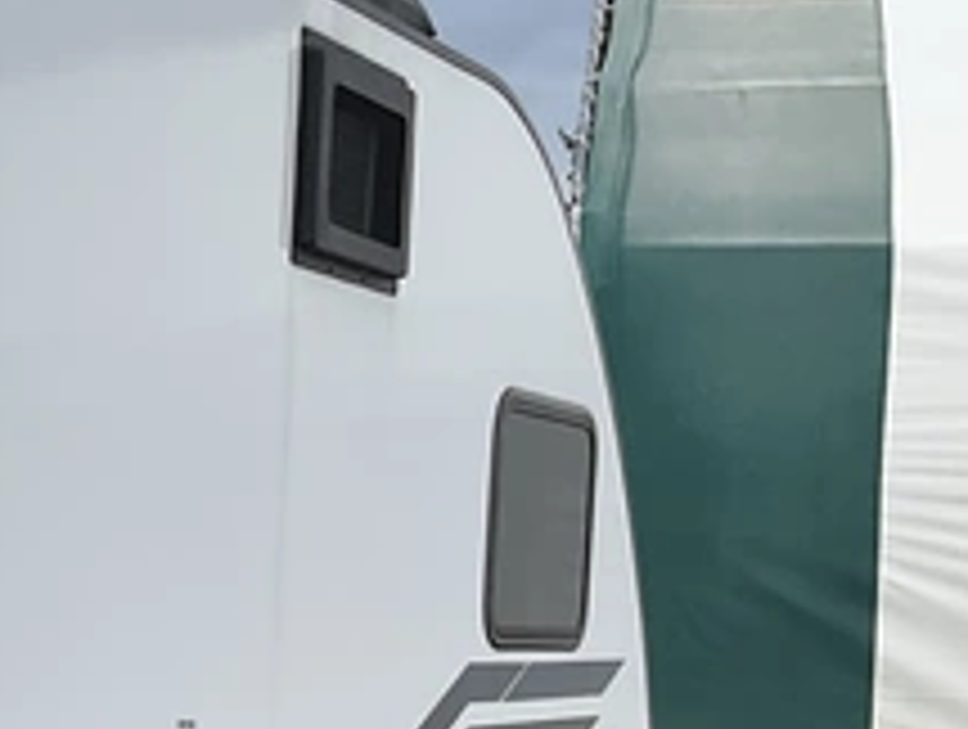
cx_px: -486
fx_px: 2829
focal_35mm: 101
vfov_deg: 14.3
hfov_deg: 17.5
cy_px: 826
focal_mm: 3
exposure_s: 1/3125
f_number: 1.8
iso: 25
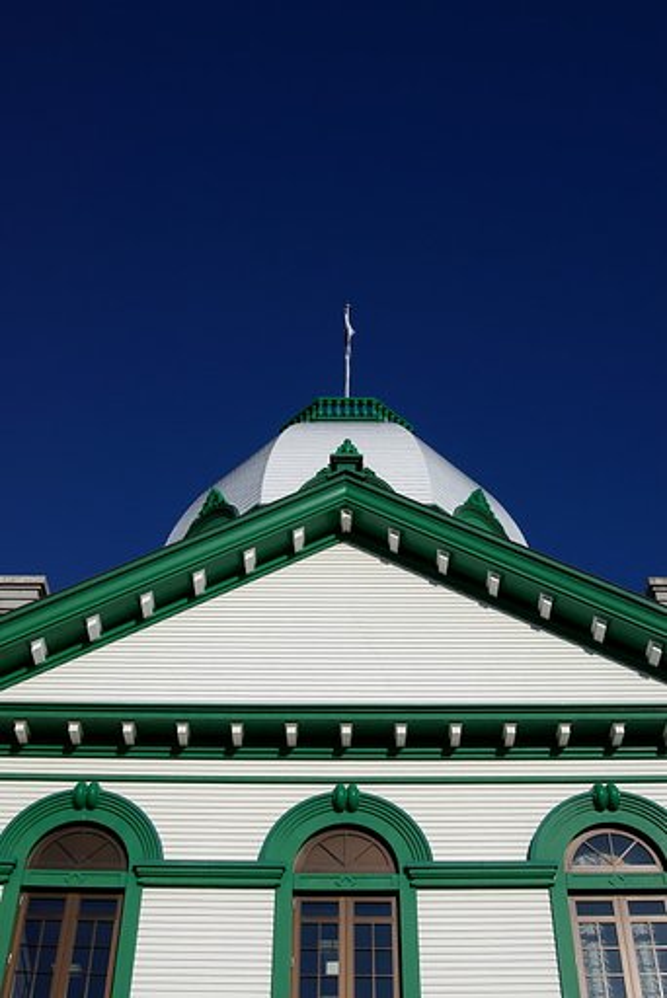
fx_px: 1166
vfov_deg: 46.4
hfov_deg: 31.9
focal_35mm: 42
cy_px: 499
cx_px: 334
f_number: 10
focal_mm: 28
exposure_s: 1/640
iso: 200
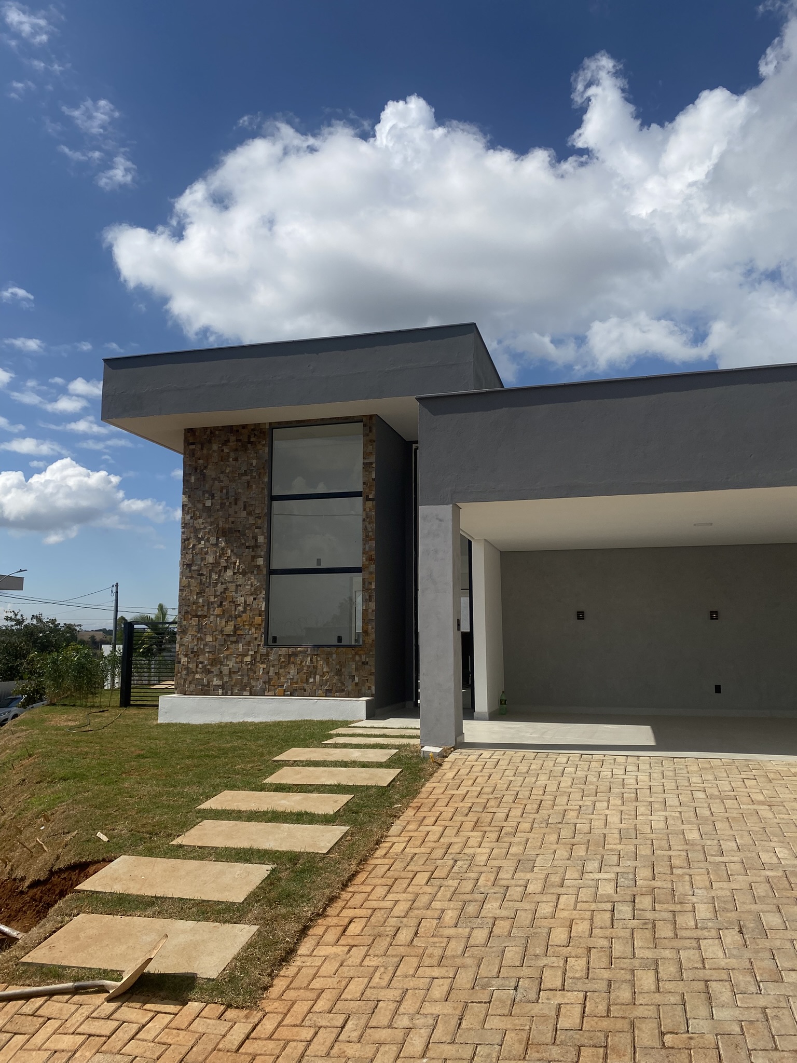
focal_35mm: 26
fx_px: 798
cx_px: 398
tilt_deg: +8.5
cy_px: 532
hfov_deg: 53.1
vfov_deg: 67.3
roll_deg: +0.1
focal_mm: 4.25
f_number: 1.8
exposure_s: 1/8850
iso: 32
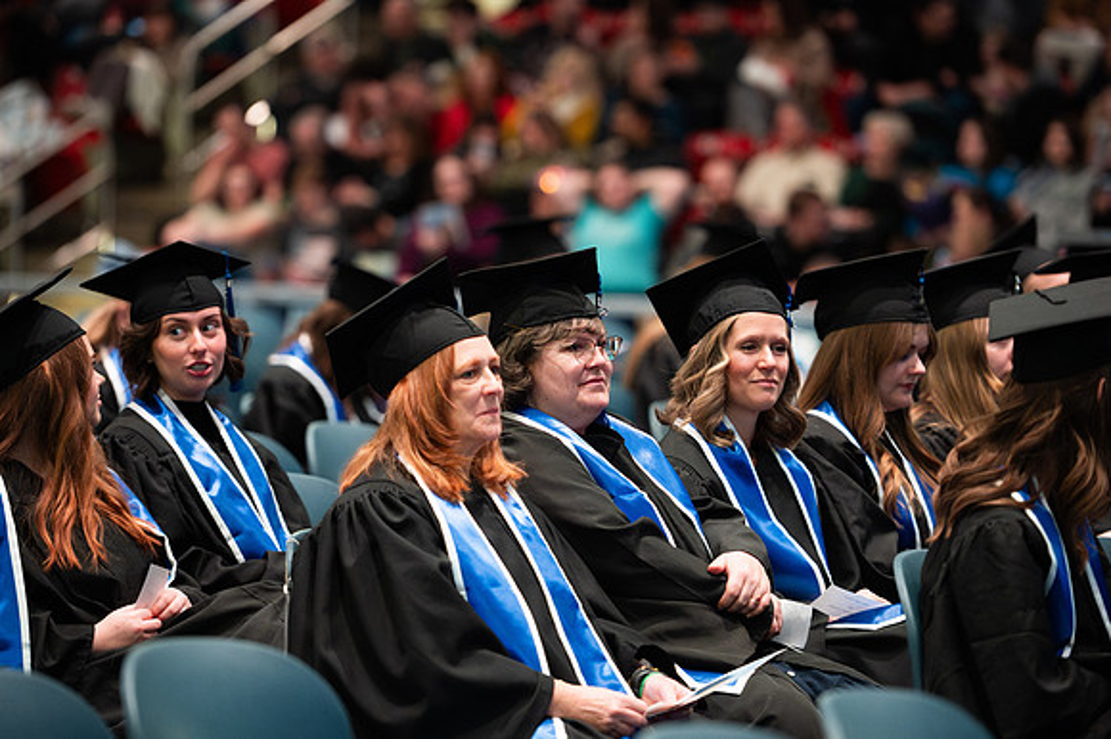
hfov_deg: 11.4
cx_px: 556
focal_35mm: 180
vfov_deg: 7.6
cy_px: 370
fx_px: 5552
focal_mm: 180
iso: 2500
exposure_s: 1/125
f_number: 2.8
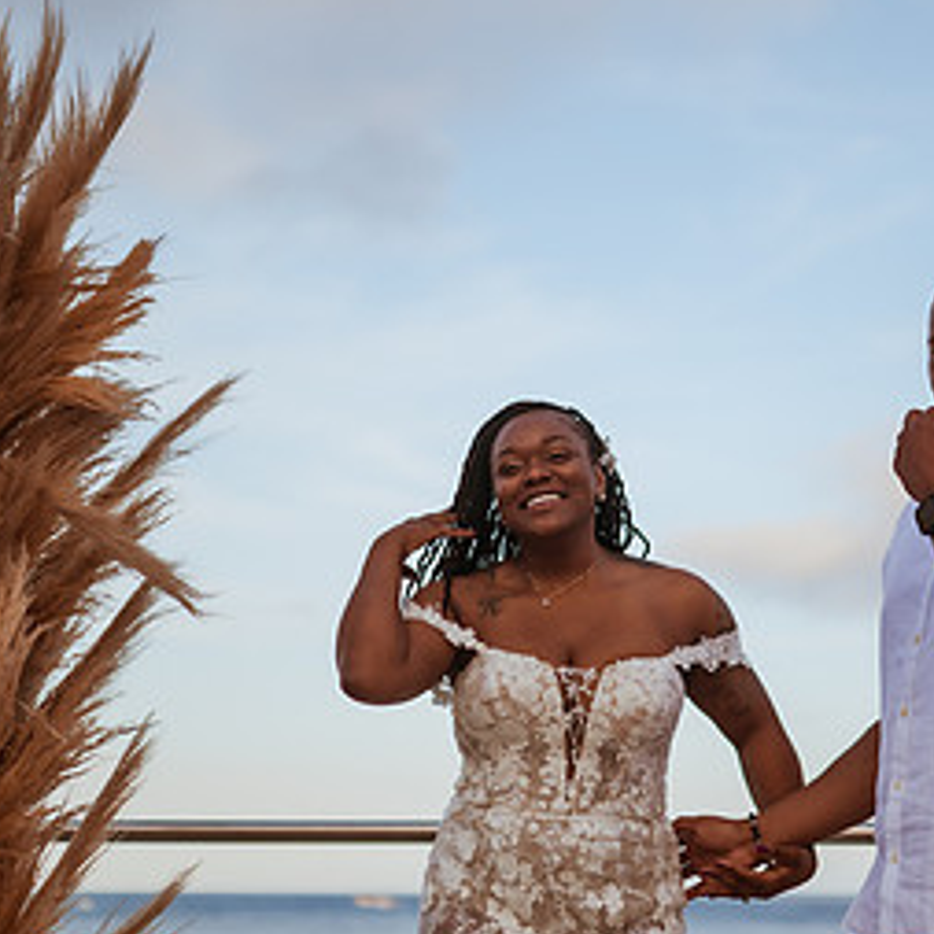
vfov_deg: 25.0
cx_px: 657
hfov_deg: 24.8
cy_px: 513
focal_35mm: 69
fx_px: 2106
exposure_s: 1/8000
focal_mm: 35
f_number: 1.6
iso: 250
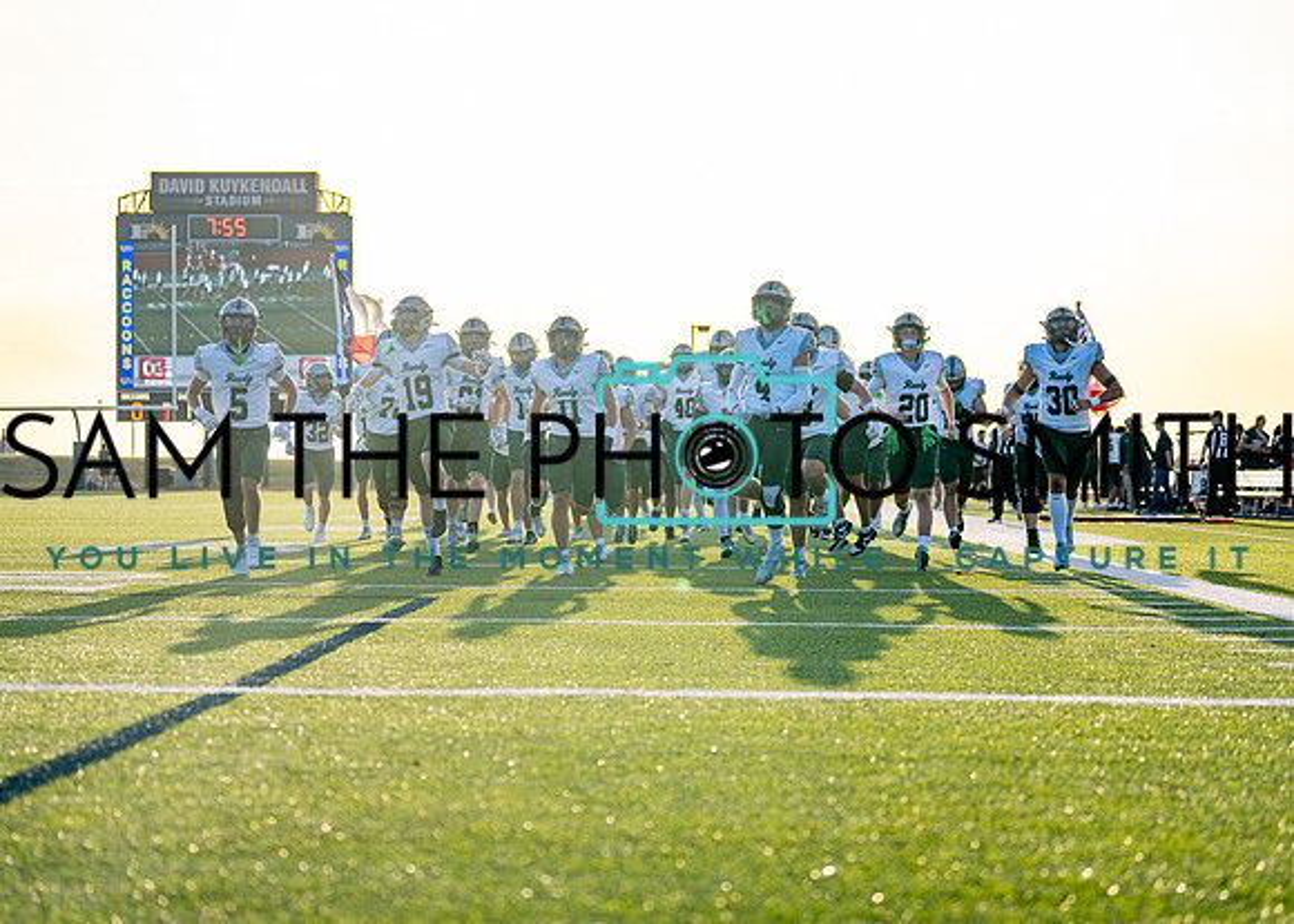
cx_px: 694
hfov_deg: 23.5
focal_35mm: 85
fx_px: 3107
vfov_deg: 16.9
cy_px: 433
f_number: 2.8
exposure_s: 1/4000
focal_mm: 70
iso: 320
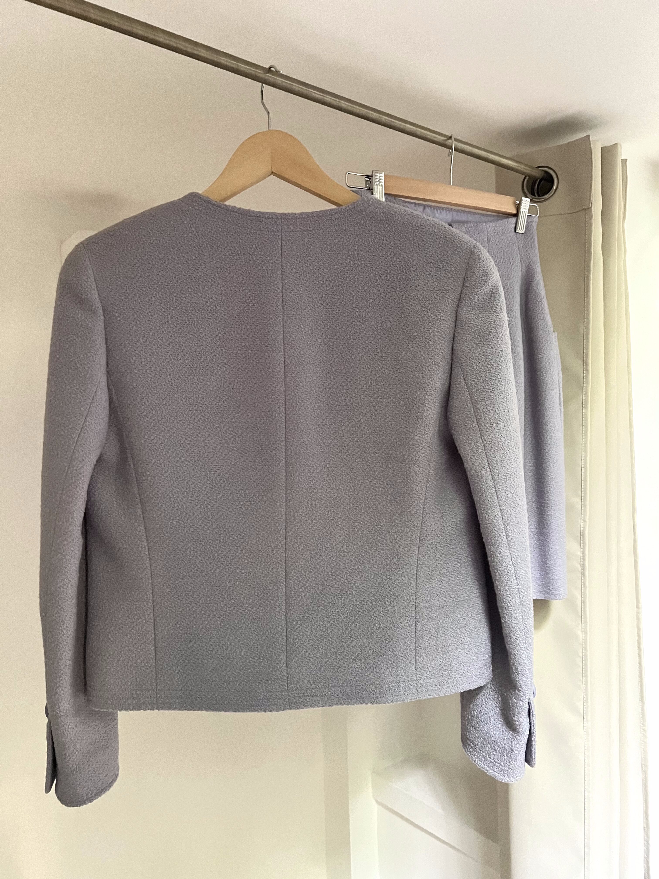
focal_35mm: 26
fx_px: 660
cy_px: 440
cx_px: 330
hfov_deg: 53.1
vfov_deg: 67.3
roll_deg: +2.6
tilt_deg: +0.8
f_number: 1.5
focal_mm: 5.7
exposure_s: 1/49
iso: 500
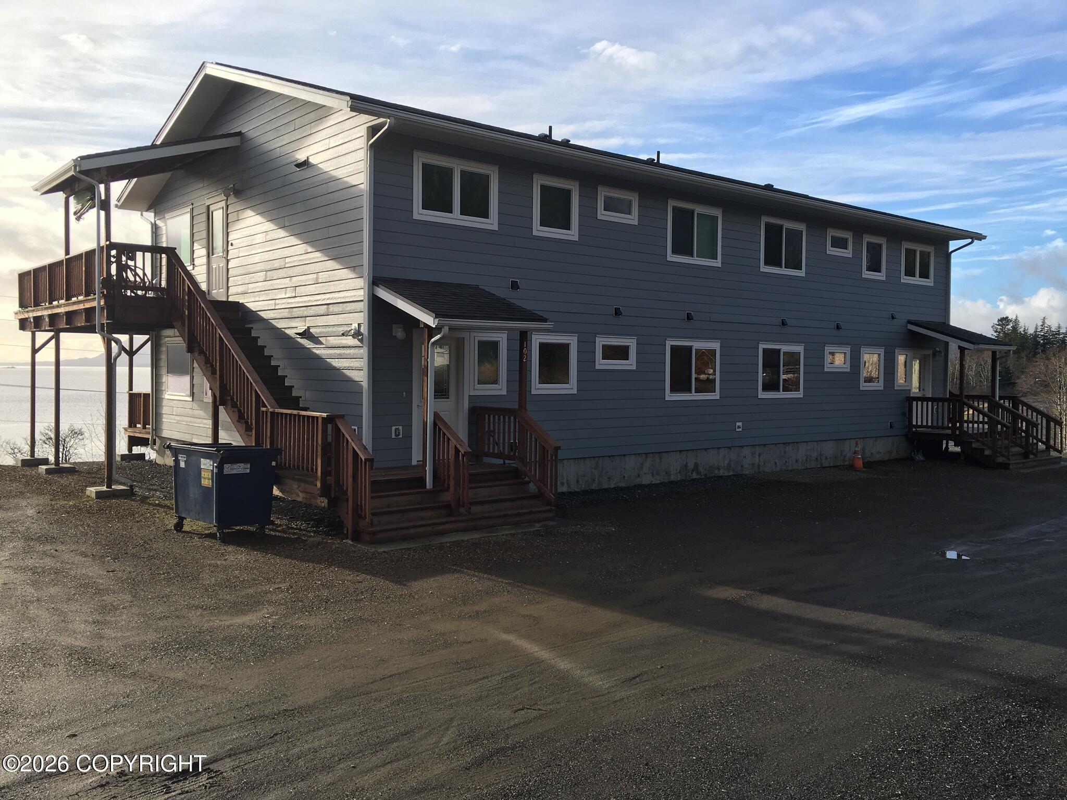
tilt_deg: -1.6
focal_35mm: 29
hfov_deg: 61.7
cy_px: 400
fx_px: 894
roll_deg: -0.8
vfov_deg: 48.2
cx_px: 534
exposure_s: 1/974
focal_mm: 4.15
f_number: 2.2
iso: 25
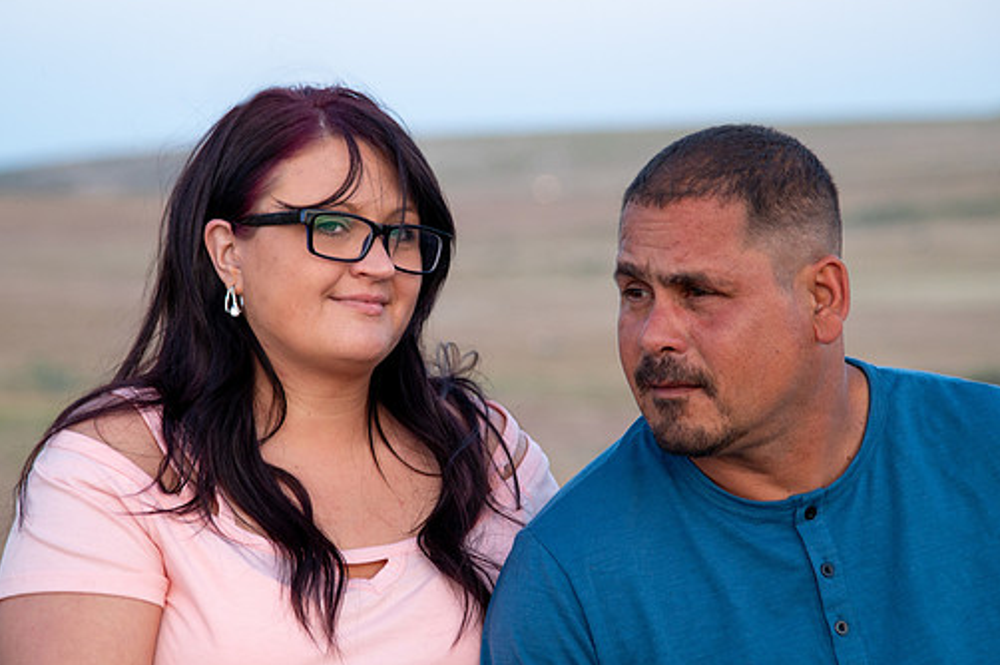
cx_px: 476
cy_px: 326
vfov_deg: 9.1
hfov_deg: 13.6
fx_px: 4192
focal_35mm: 151
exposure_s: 1/80
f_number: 4.5
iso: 500
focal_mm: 110
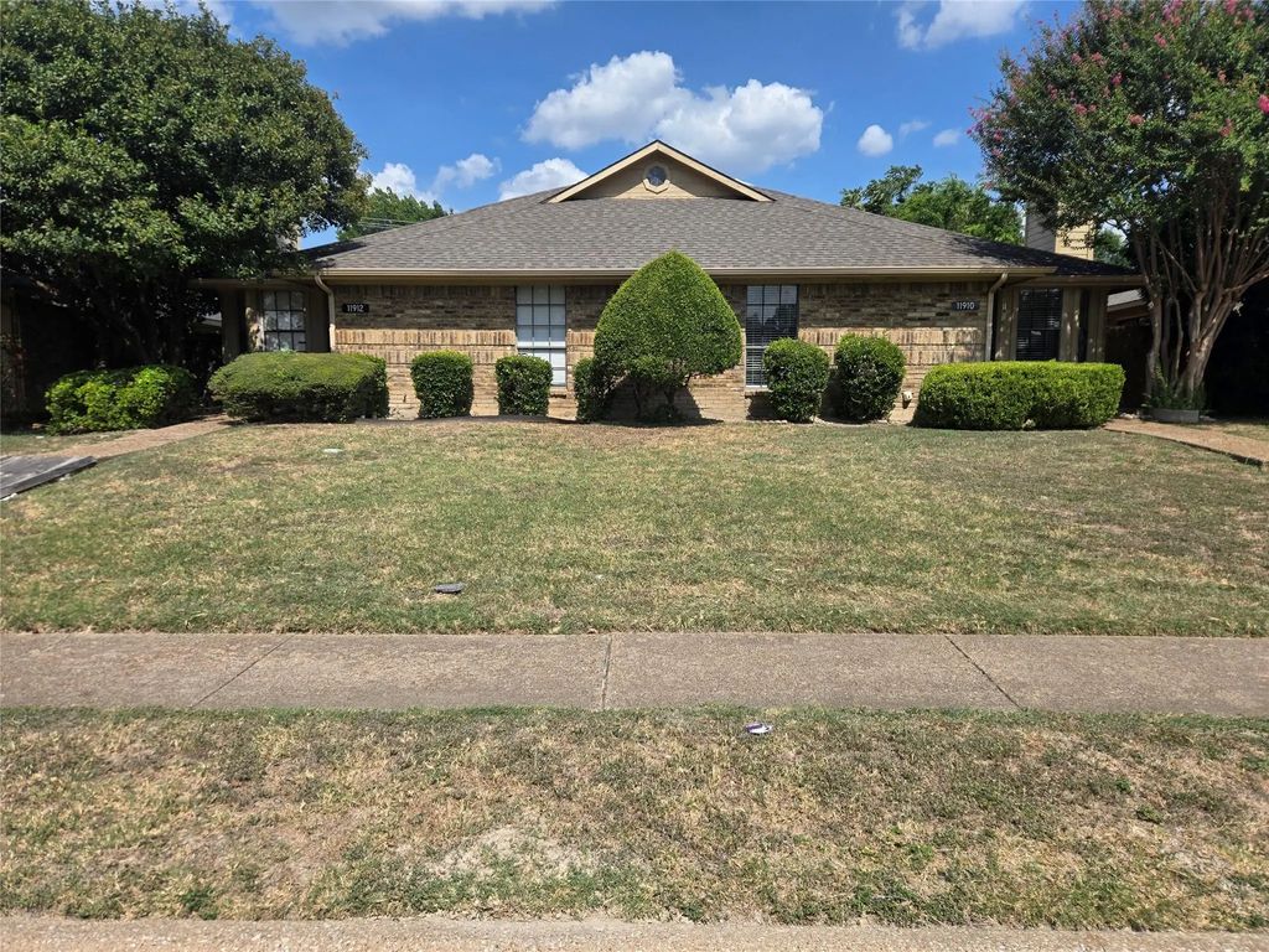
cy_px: 476
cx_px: 634
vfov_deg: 58.9
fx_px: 843
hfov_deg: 73.9
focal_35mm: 23
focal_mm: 5.4
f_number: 1.8
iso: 32
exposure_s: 1/2921
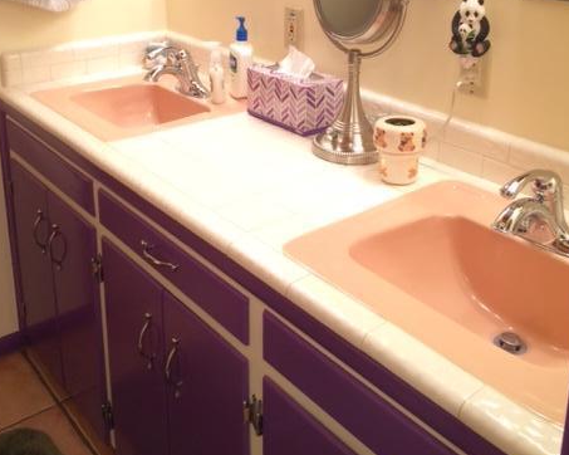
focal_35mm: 40
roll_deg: -0.2
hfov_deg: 45.8
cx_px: 283
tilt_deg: -18.6
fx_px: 673
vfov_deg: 36.1
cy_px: 92
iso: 80
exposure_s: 1/30
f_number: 2.2
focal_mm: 4.15
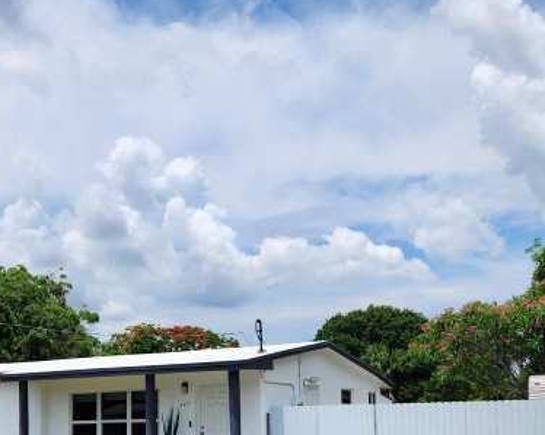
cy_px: 359
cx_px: 220
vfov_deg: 30.5
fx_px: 774
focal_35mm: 48
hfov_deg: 38.6
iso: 20
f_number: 1.8
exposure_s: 1/3220
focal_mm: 5.4
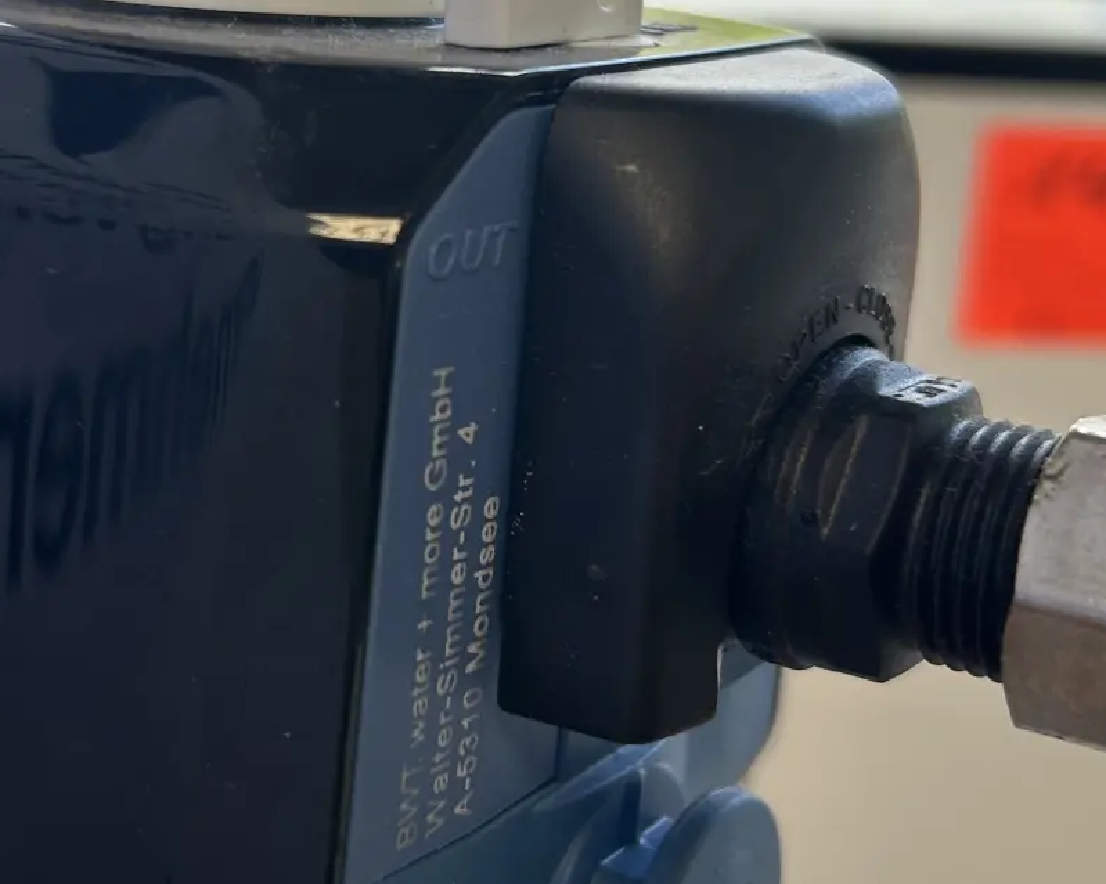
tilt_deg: -14.0
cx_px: 313
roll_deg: -2.8
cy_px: 365
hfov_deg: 30.6
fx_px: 1996
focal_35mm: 61
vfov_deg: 24.9
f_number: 1.5
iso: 50
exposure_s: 1/375
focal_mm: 5.7
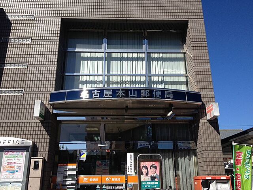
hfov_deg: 52.6
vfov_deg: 40.7
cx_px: 126
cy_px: 95
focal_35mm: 35
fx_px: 256
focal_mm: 4.28
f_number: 2.4
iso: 50
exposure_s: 1/1783
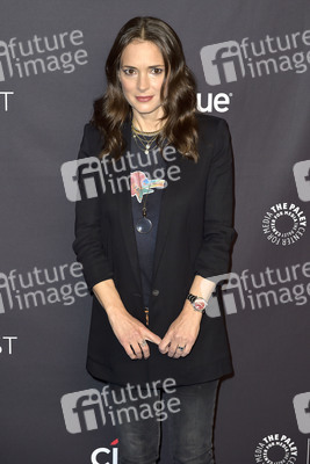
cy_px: 232
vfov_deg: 28.8
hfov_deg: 19.5
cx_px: 155
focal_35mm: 70
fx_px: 903
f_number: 6.3
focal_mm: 70
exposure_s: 1/250
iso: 250
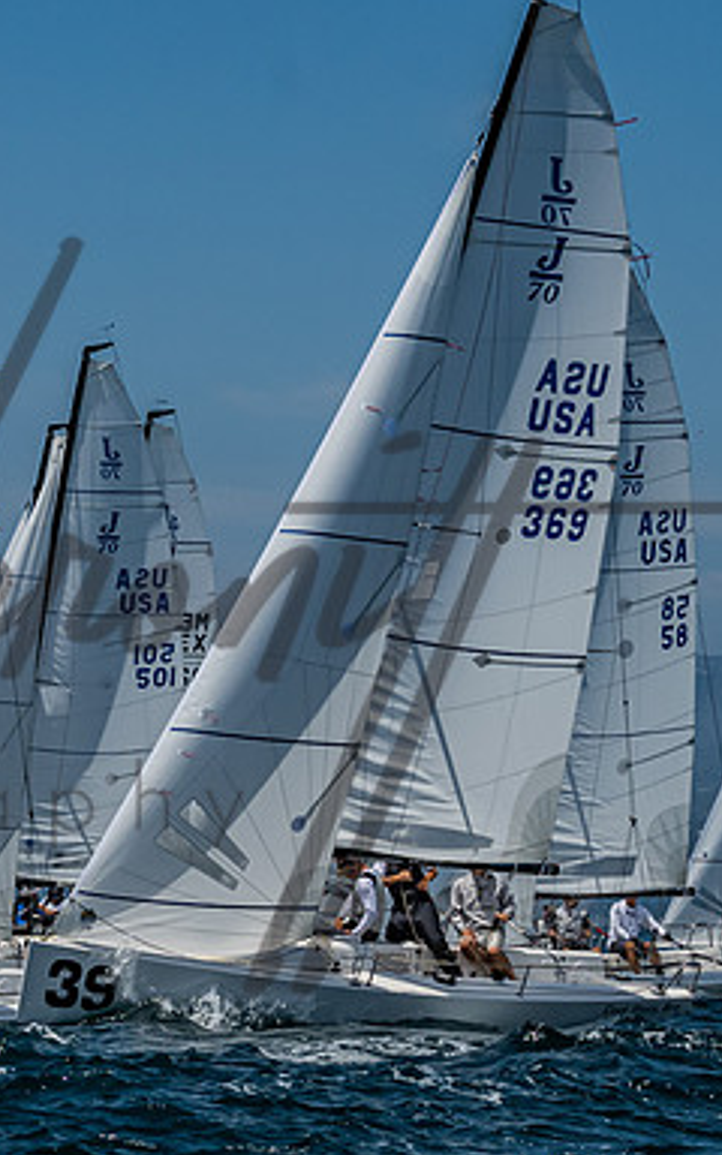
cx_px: -72
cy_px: 635
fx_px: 7682
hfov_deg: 5.4
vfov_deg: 8.6
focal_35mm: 244
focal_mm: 86
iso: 400
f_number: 6.3
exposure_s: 1/2500
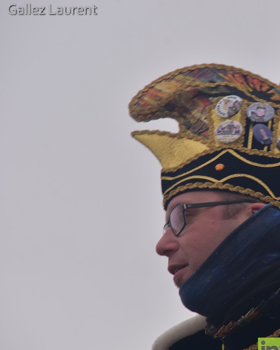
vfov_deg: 5.5
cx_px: 286
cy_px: 191
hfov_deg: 4.4
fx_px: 3615
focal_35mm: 349
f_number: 8
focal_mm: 150
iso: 320
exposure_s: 1/160
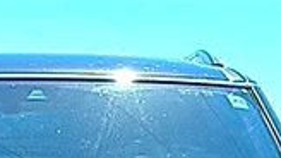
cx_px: 26
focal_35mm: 177
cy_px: 449
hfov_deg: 12.1
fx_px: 1318
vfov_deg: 6.3
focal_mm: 6.86
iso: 80
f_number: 1.78
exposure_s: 1/2985
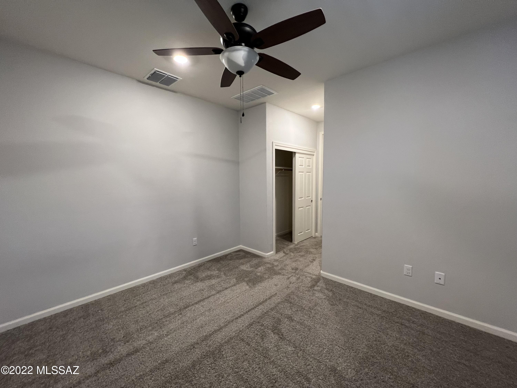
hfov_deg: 106.2
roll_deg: +1.7
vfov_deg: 89.9
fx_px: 194
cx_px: 258
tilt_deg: -4.5
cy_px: 194
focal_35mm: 13
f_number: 1.8
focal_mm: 1.57
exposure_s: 1/60
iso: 200
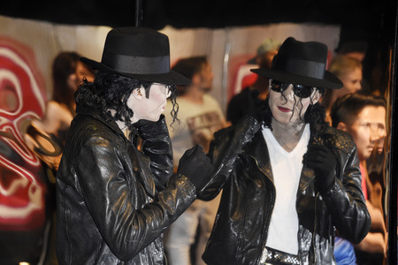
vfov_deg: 9.1
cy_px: 132
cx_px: 199
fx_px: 1658
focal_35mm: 150
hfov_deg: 13.7
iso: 3200
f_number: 5.6
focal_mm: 150
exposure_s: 1/100
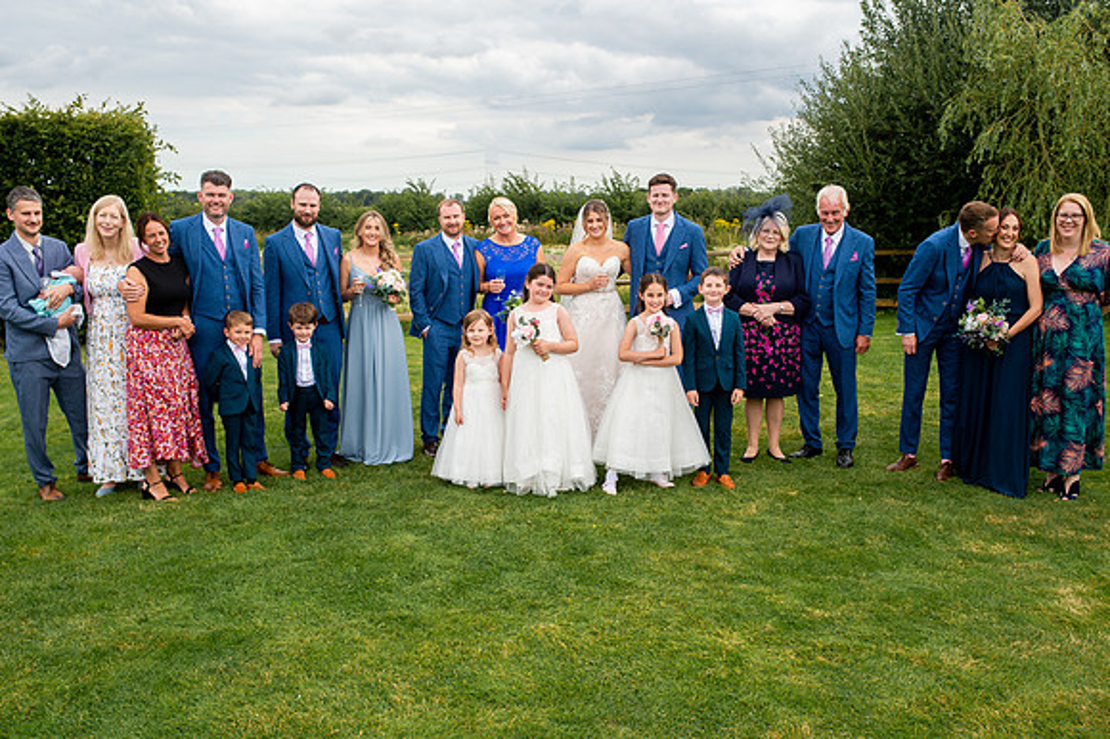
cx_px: 555
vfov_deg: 37.8
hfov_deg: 54.5
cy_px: 370
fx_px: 1079
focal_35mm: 35
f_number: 5.6
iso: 125
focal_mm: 35
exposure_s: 1/320
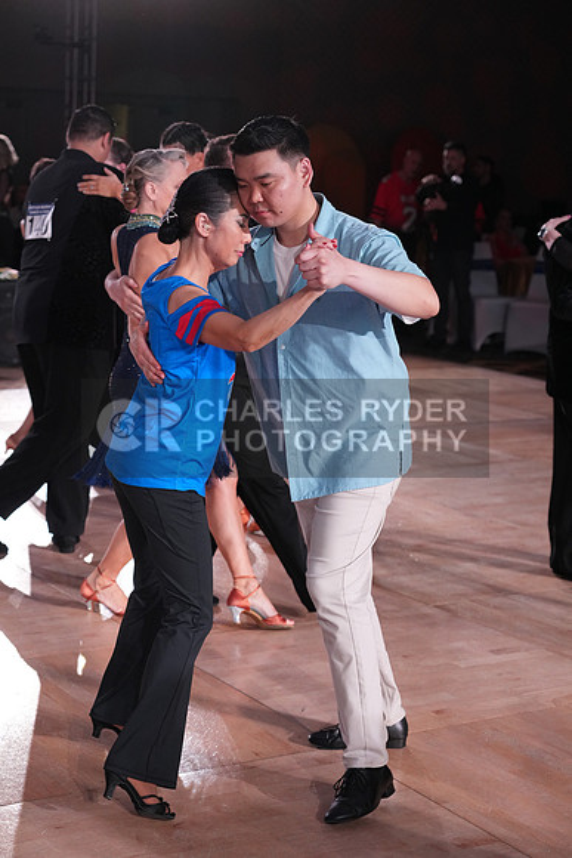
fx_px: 1620
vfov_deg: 29.6
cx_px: 286
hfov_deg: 20.0
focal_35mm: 68
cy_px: 429
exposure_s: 1/500
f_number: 4
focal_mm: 68
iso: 2500
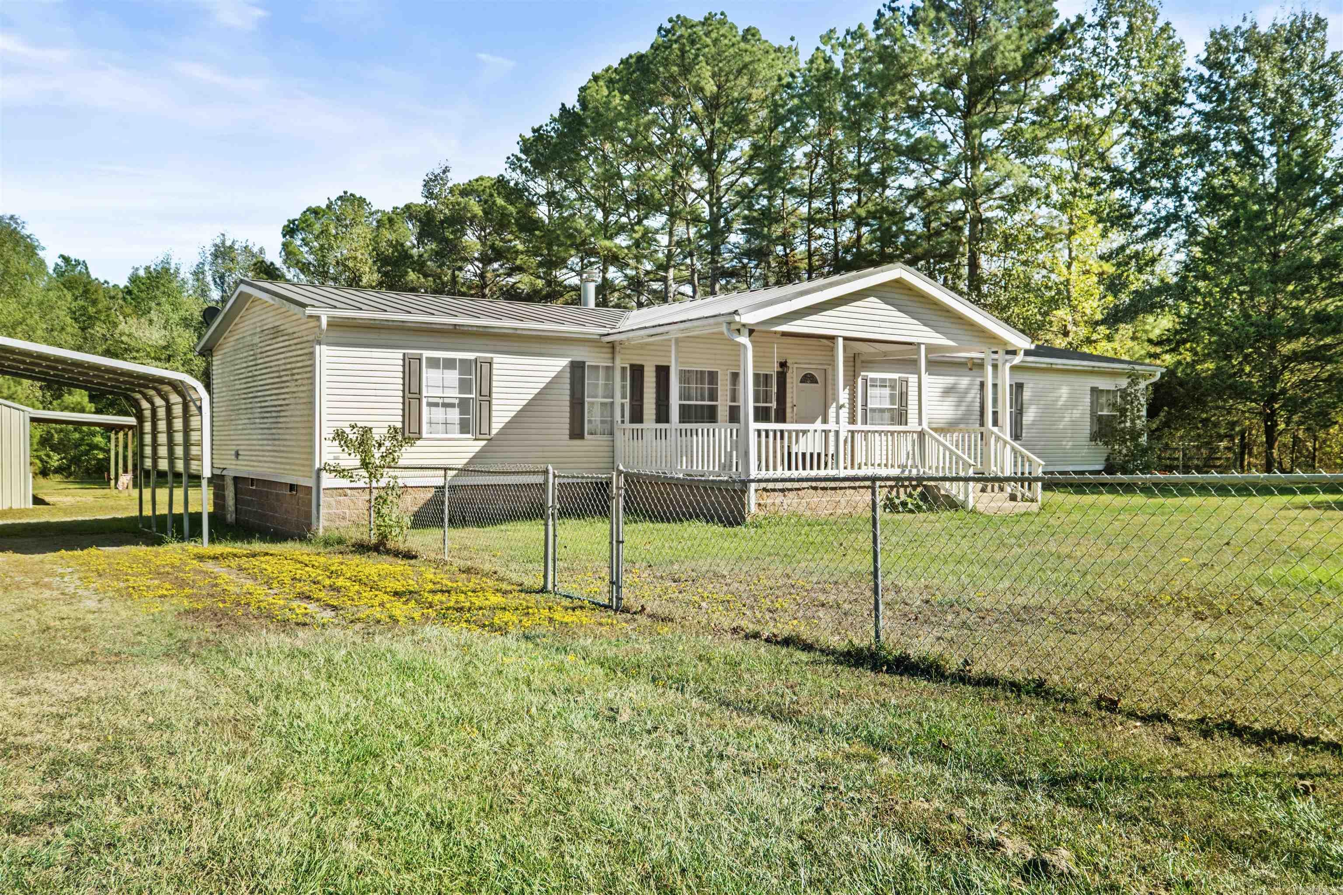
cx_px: 672
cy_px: 448
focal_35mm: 29
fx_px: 1082
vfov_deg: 45.0
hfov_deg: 63.7
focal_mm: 19.1
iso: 800
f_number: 9
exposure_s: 1/160
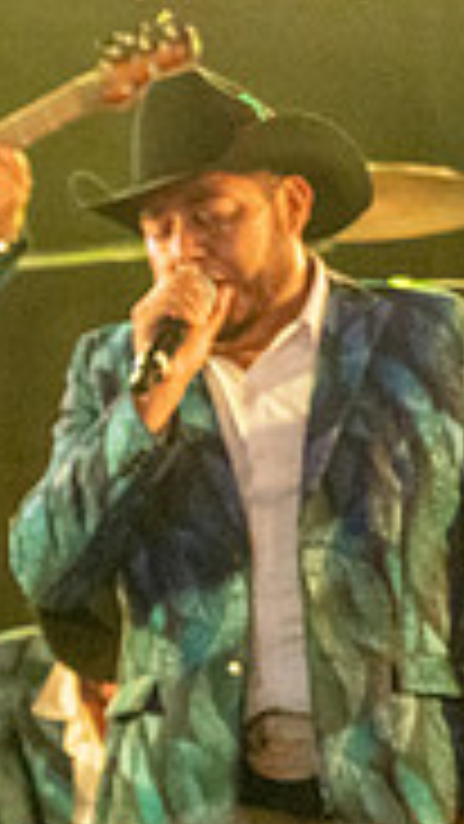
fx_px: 11609
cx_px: -971
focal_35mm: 531
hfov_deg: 2.3
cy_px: 849
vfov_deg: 4.1
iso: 2500
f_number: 7.1
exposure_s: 1/80
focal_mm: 130
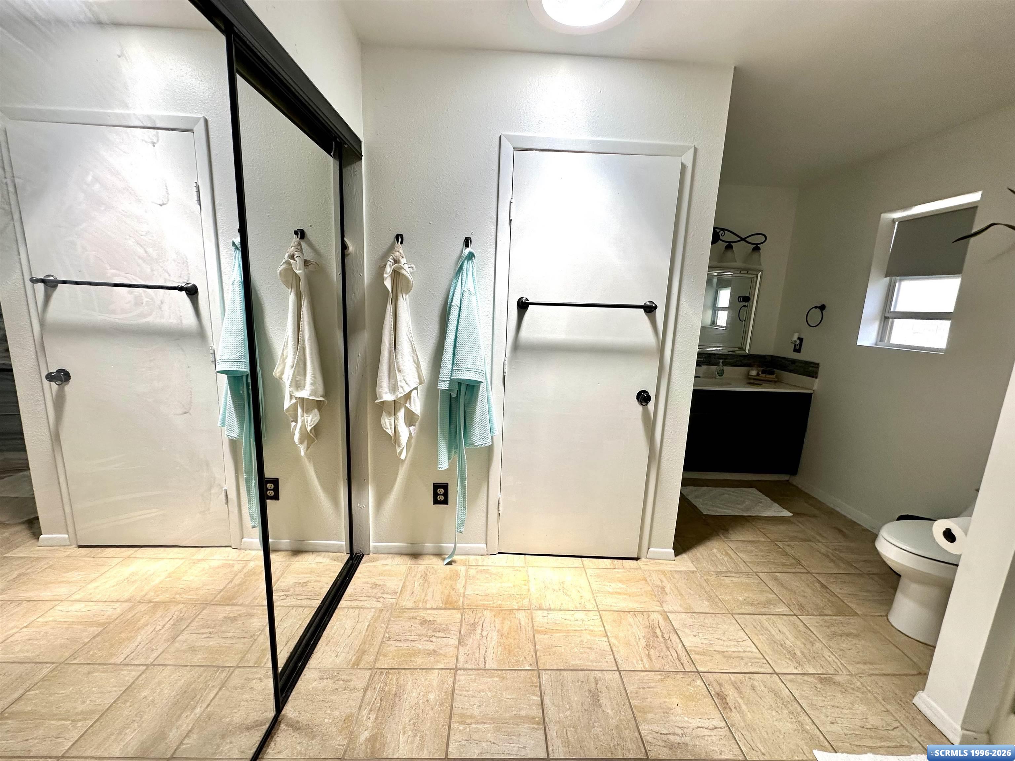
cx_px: 508
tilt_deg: -9.8
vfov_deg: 85.7
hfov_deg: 102.1
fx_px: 411
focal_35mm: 14
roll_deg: -2.0
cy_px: 380
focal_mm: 2.22
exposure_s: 1/120
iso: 64
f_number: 2.2
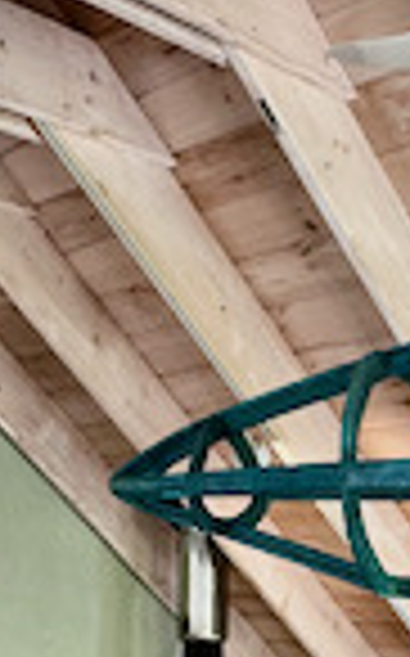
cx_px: 223
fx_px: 1164
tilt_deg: -2.2
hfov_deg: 20.0
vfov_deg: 29.9
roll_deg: -0.9
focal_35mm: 65
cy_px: 621
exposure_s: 1/60
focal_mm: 2.22
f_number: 2.2
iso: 160
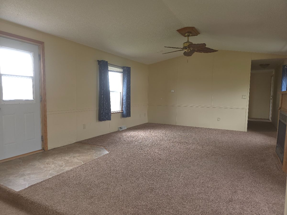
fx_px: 191
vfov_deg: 58.9
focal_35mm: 23
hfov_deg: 73.9
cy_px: 108
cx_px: 144
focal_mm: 6.3
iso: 80
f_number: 1.7
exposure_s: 1/60
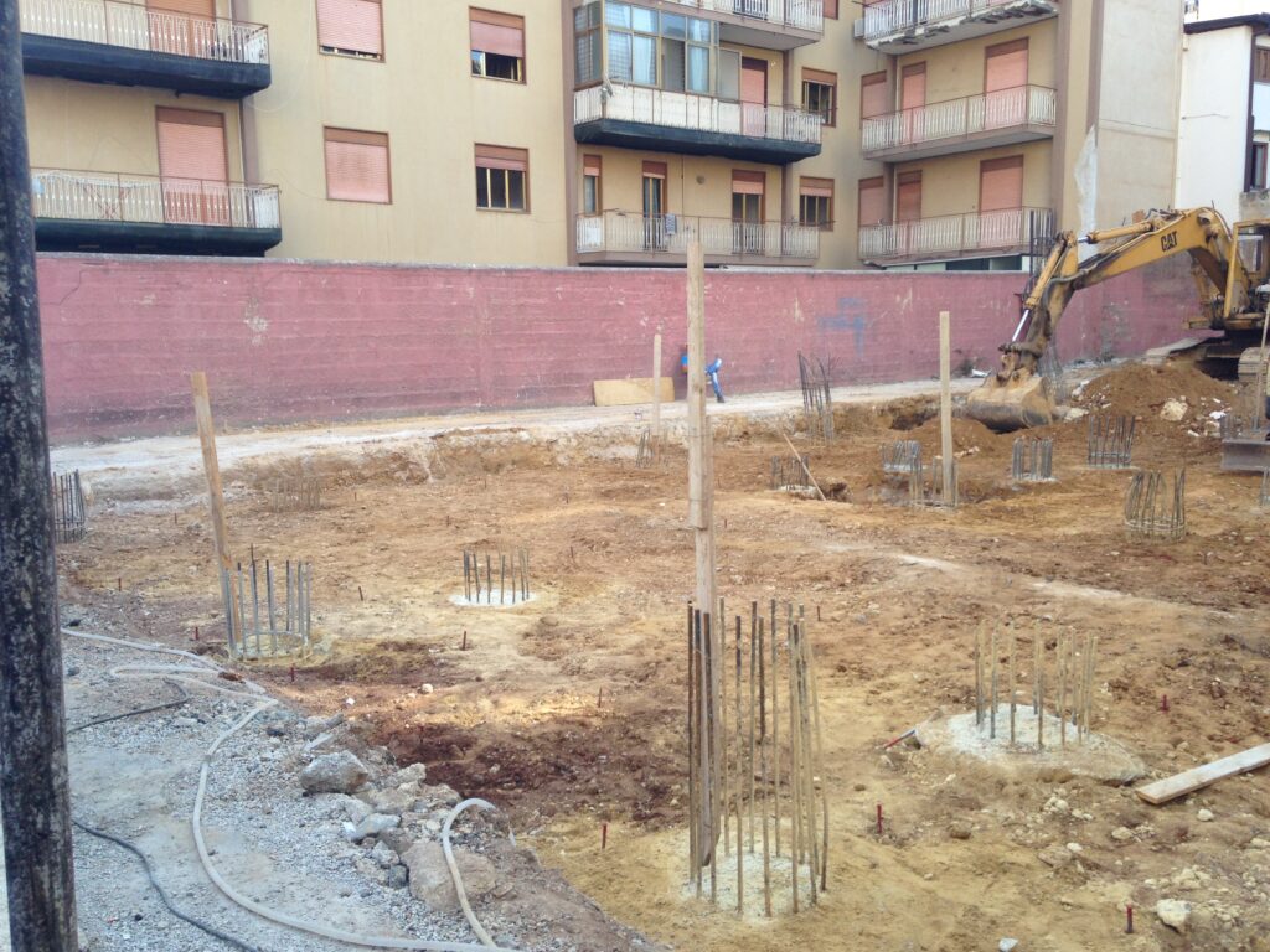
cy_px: 476
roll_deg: -1.0
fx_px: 1211
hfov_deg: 55.4
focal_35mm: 33
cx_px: 635
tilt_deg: -5.8
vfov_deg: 42.9
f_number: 2.4
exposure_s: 1/165
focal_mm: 4.12
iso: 50
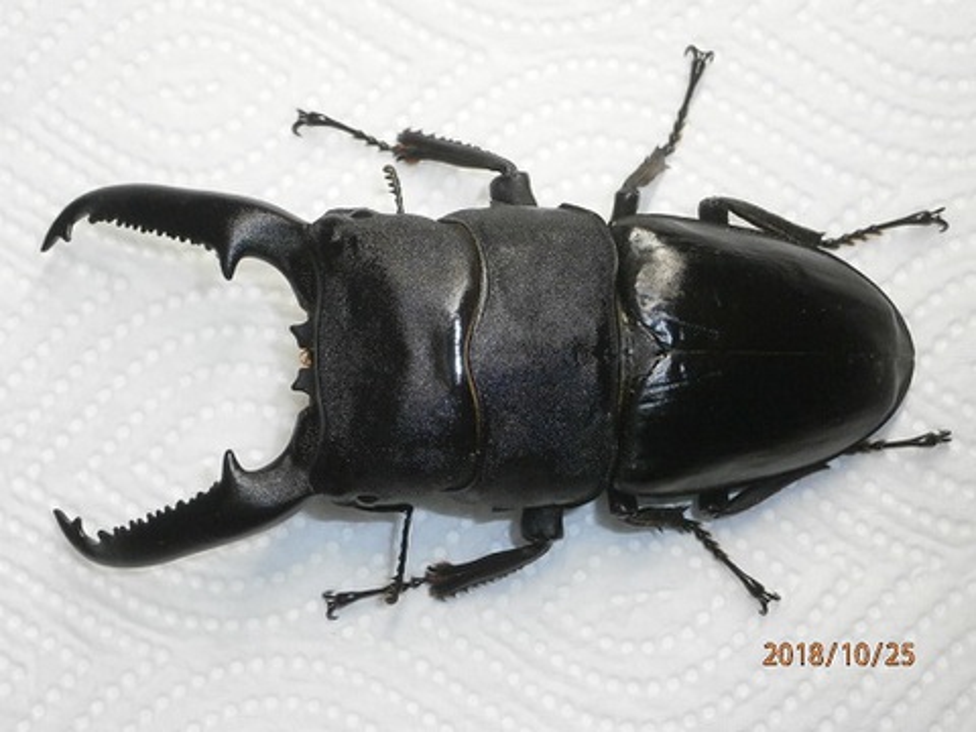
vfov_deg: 24.4
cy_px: 366
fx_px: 1692
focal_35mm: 60
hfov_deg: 32.2
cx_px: 488
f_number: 3.9
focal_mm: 10.7
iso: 400
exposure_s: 1/250
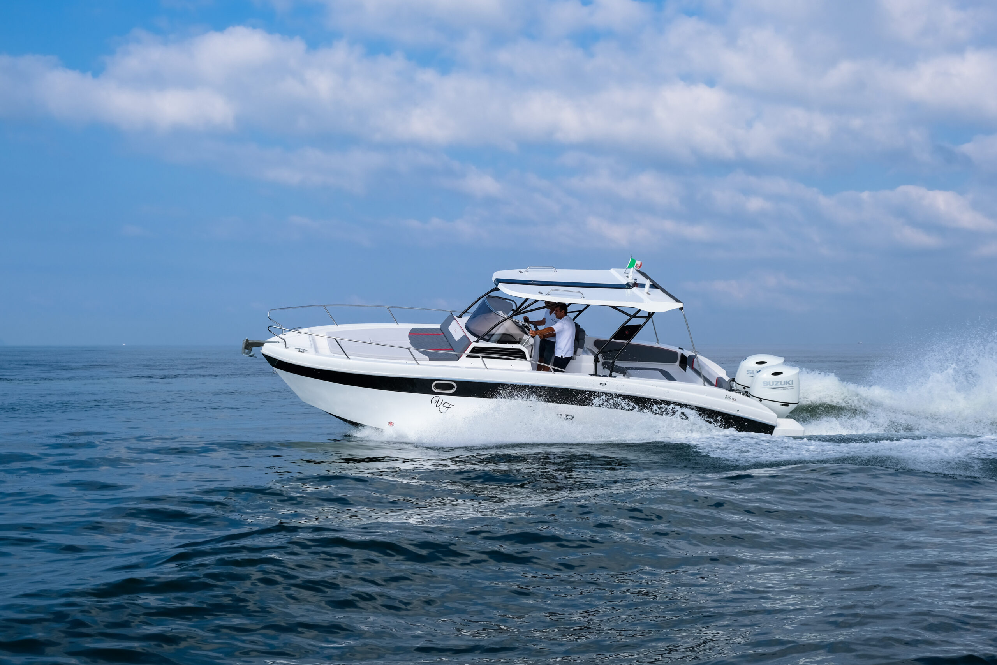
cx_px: 498
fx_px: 1302
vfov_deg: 28.7
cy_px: 332
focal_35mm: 47
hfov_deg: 41.9
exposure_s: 1/1100
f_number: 5.6
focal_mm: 31.5
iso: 160
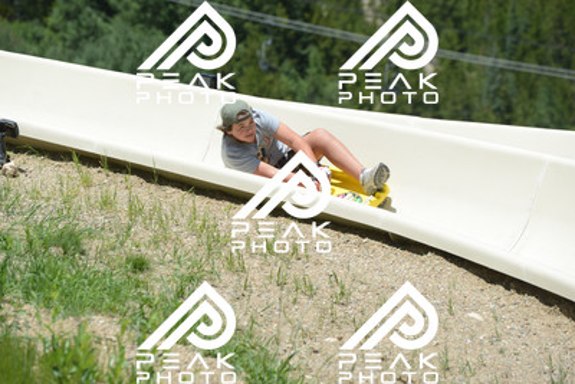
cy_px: 192
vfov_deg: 7.0
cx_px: 288
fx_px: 3116
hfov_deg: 10.5
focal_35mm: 195
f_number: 6.3
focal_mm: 195
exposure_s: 1/1250
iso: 400
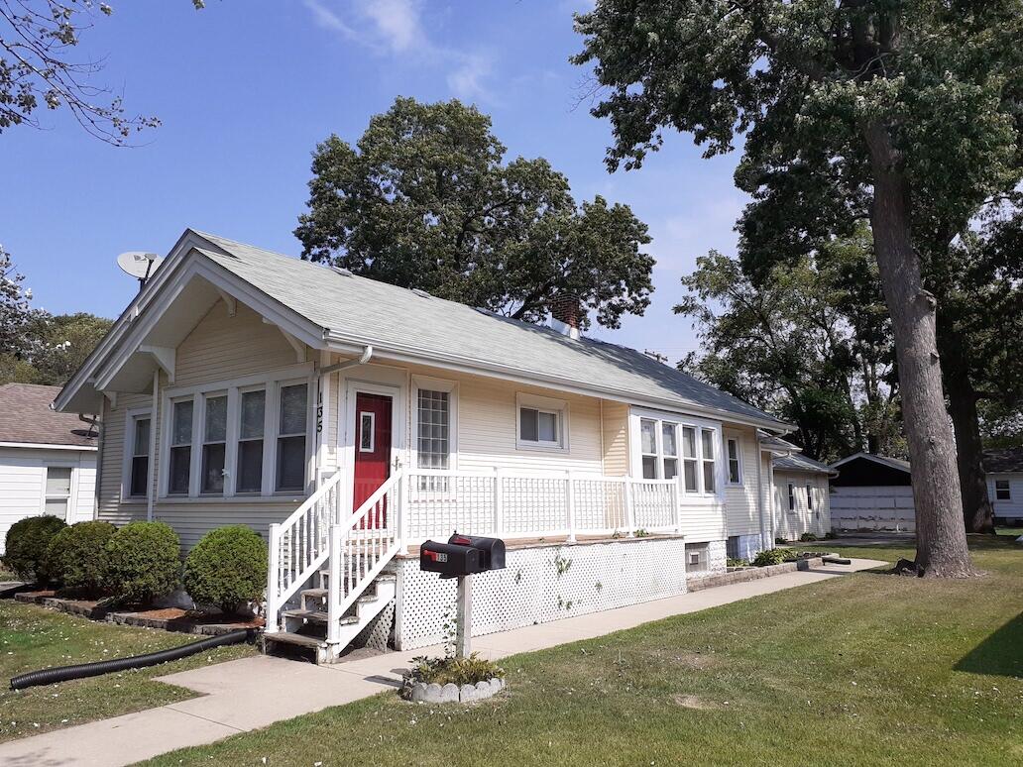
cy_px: 384
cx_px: 512
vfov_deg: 51.4
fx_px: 798
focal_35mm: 27
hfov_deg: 65.3
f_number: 1.9
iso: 40
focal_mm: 3.6
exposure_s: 1/2331
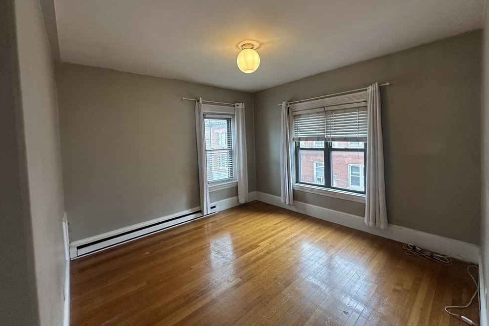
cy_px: 147
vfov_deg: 77.1
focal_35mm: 15
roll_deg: +2.1
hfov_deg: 100.4
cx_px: 242
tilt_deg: -2.3
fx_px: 204
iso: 200
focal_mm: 2.22
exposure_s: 1/120
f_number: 2.2
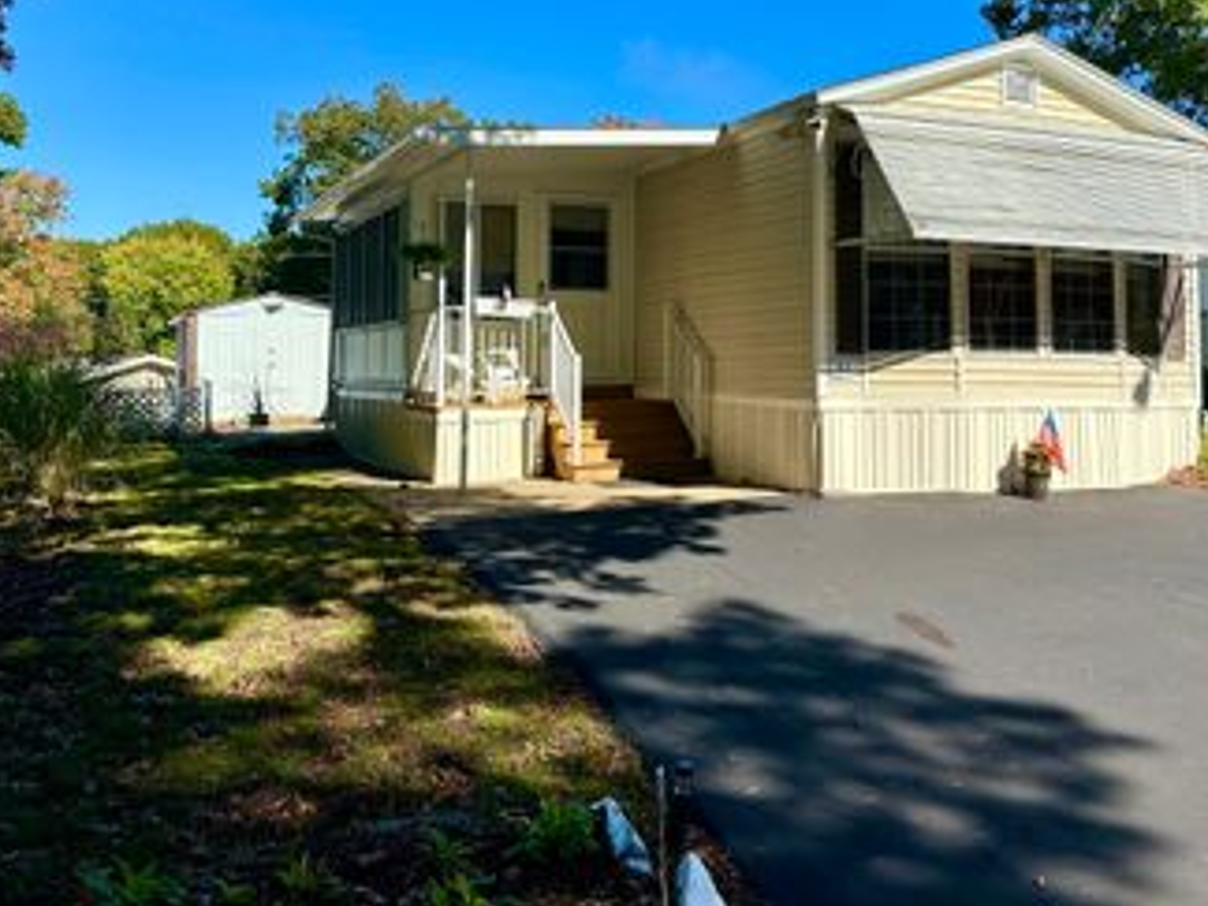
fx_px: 1291
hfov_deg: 49.5
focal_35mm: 37
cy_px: 263
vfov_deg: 38.0
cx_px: 772
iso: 80
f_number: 1.78
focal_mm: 6.86
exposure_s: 1/4016
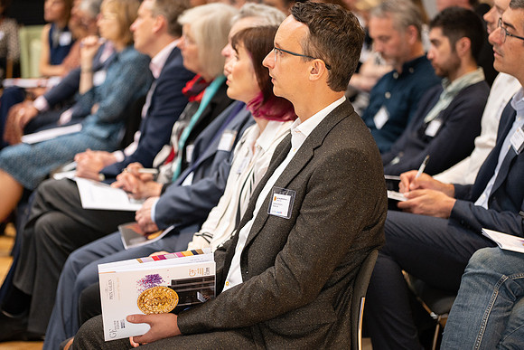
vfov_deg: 13.7
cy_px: 175
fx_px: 1456
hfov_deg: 20.4
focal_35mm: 100
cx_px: 262
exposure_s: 1/500
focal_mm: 100
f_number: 2.8
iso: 1600
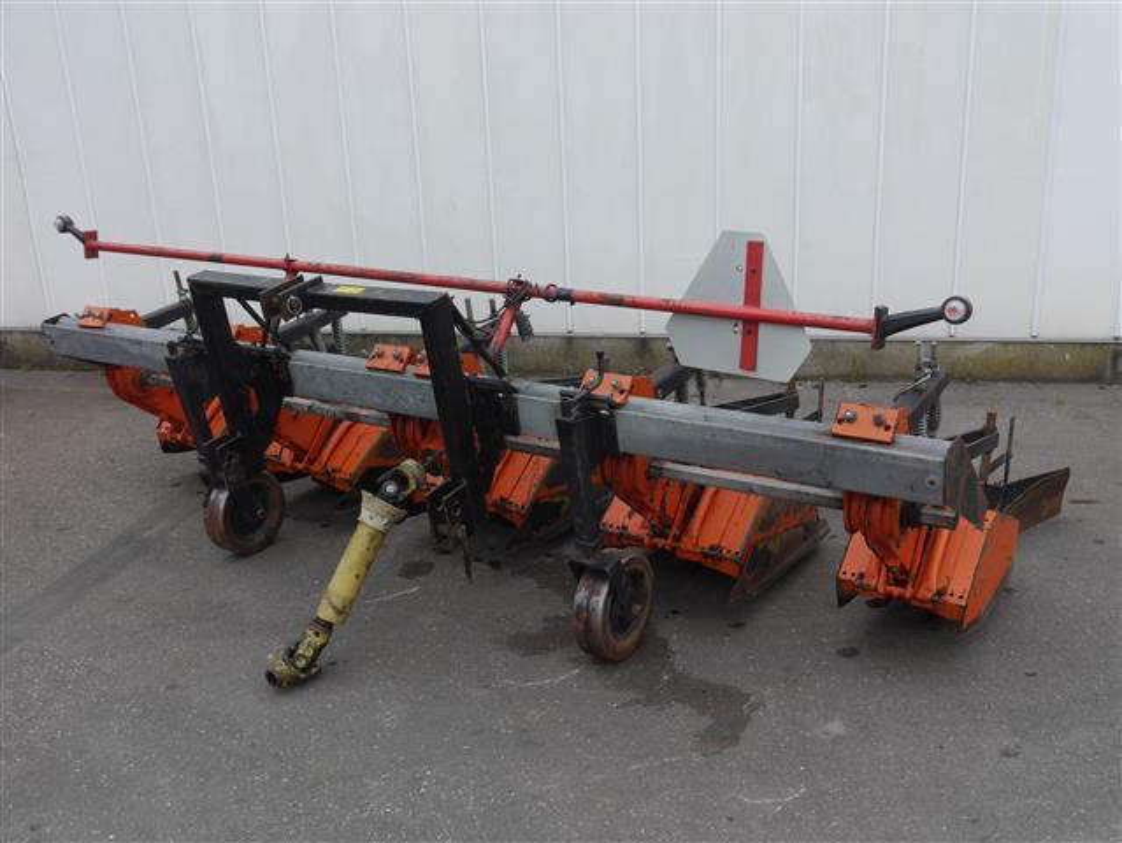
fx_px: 1168
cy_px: 422
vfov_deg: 39.7
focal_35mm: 36
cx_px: 561
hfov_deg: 51.3
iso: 160
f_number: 5.6
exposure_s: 1/160
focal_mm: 18
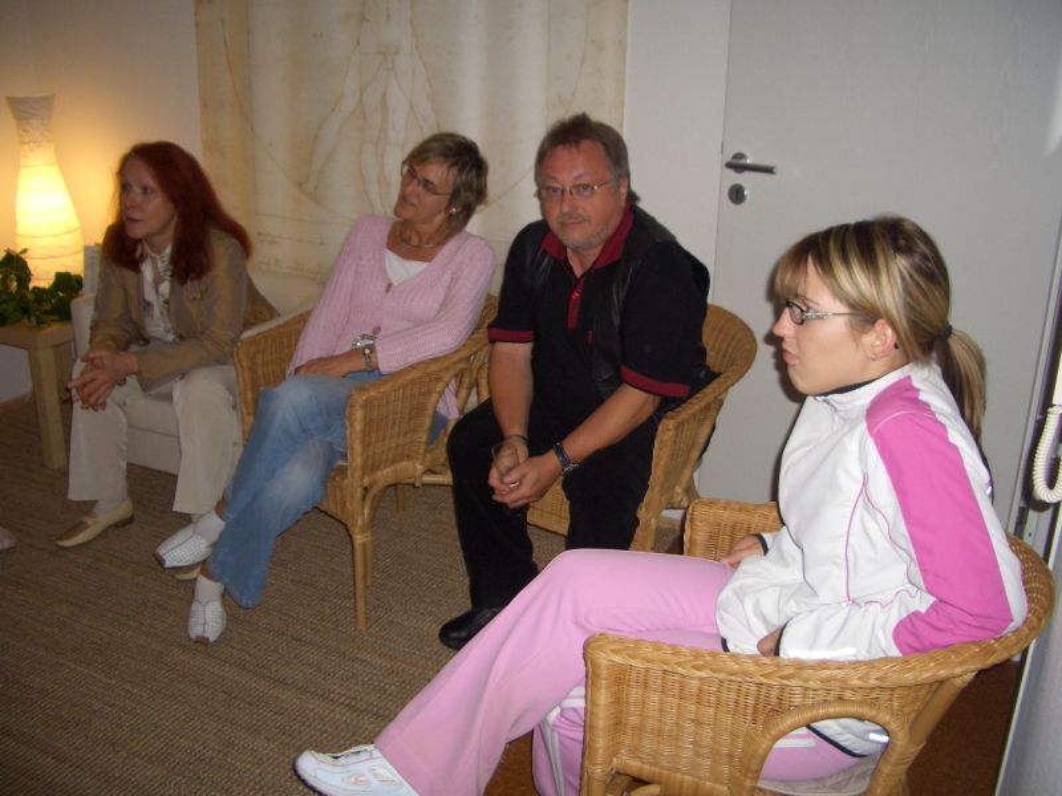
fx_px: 1074
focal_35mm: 35
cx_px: 531
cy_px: 398
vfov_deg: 40.7
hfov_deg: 52.6
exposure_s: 1/60
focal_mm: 5.8
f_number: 2.6
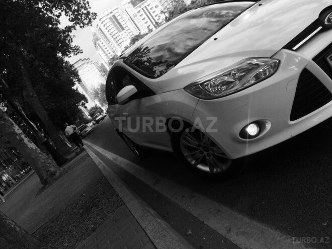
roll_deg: +37.7
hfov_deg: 61.7
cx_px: 166
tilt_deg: -14.9
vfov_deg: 48.2
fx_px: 278
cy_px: 124
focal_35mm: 29
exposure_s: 1/672
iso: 32
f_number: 2.2
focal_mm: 4.15
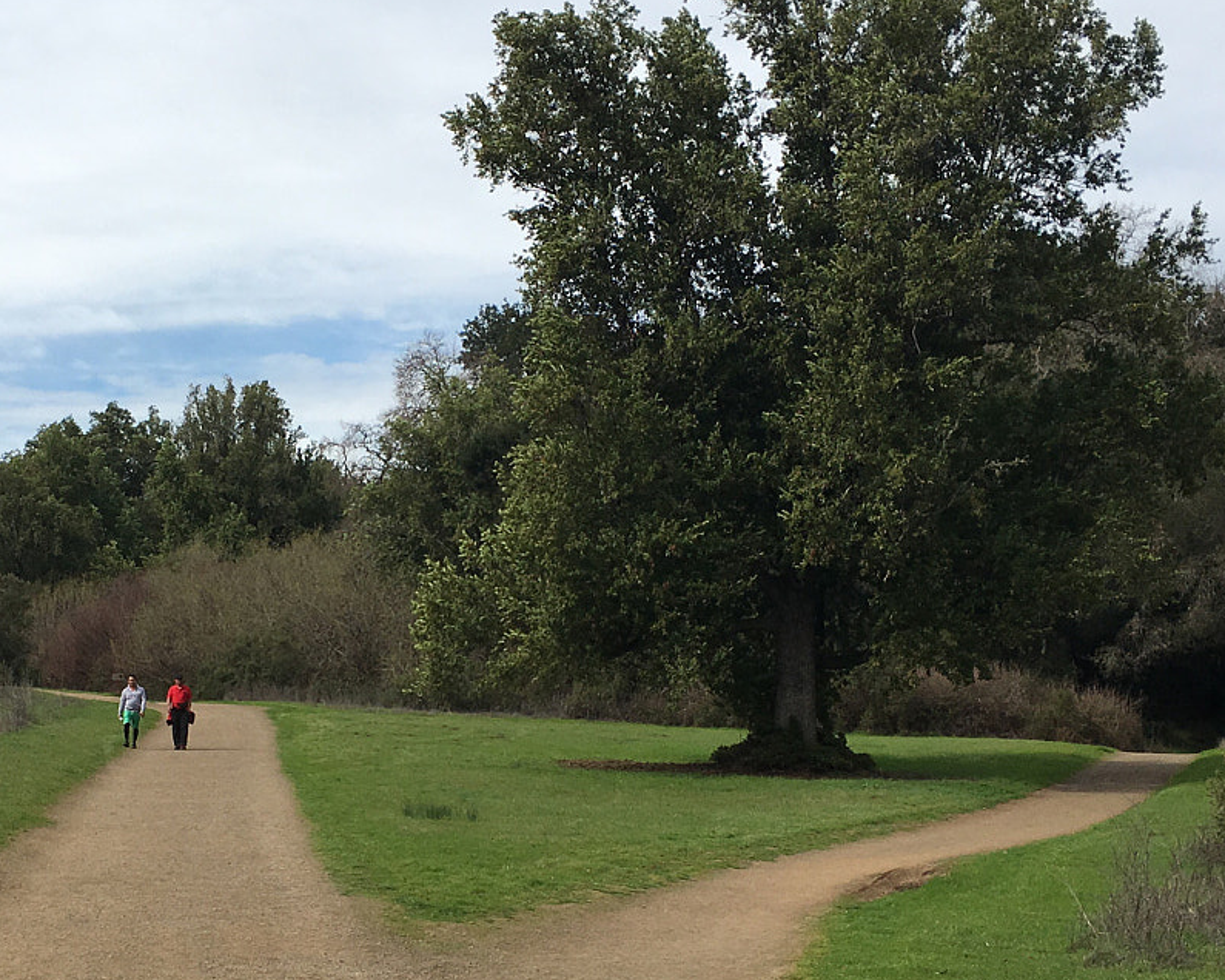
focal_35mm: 57
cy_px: 669
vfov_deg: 26.5
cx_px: 367
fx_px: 2067
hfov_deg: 32.6
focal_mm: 4.15
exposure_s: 1/1972
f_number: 2.2
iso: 25
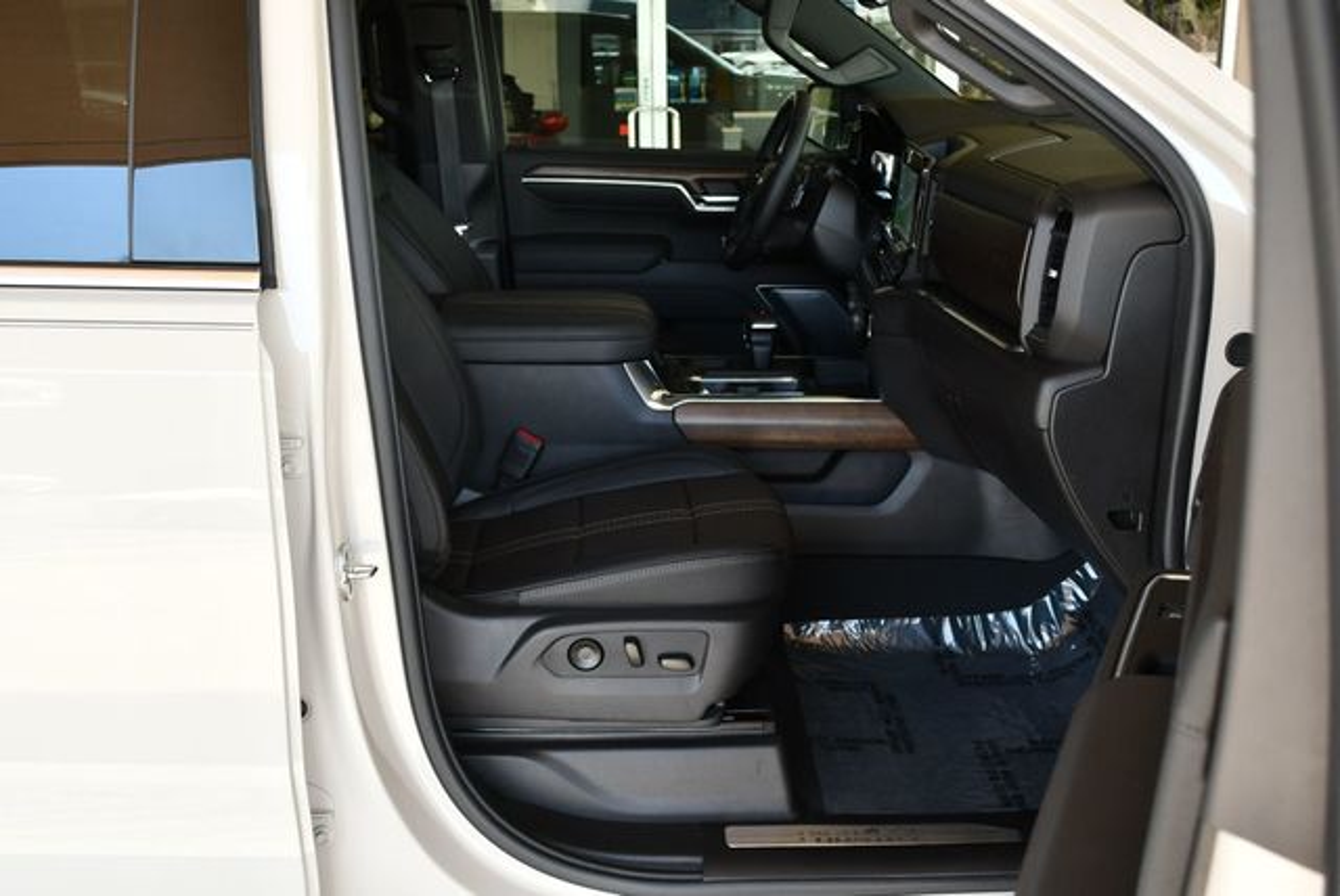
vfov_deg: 36.9
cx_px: 670
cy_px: 448
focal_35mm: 36
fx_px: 1341
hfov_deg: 53.1
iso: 400
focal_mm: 18
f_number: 4
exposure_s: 1/250
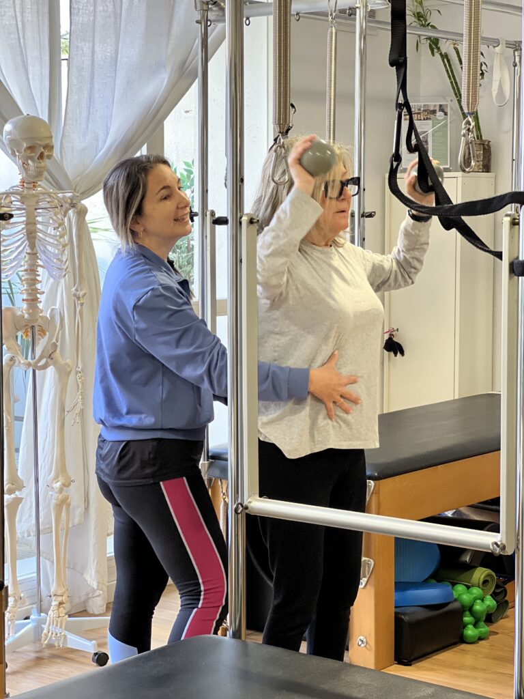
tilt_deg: -4.0
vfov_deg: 25.3
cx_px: 262
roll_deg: +0.2
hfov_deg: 19.1
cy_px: 350
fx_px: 1554
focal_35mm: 77
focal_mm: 9
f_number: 2.8
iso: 250
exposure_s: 1/33
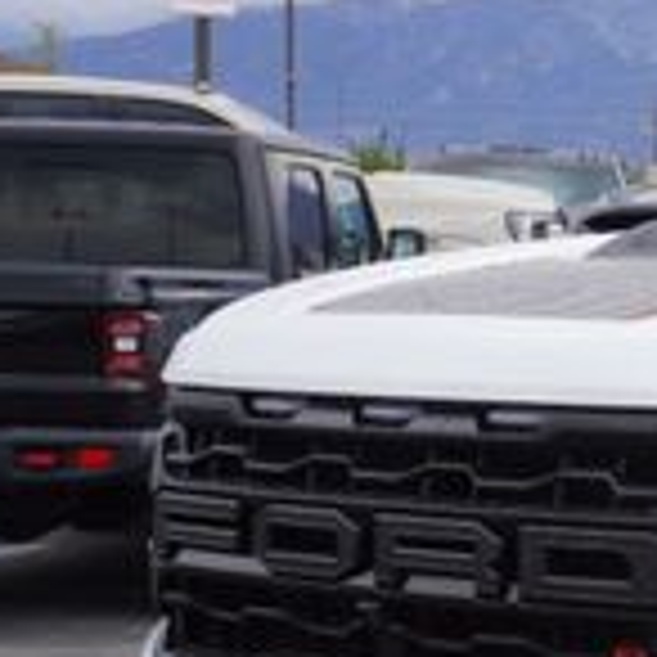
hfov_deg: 10.0
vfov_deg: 10.7
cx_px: 1346
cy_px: 666
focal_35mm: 162
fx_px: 3476
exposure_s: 1/100
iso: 100
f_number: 9
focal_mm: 29
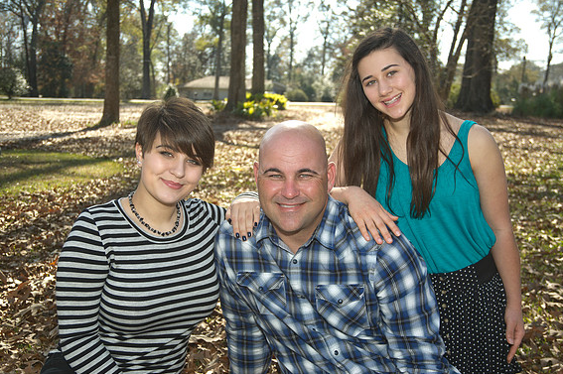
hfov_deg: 45.5
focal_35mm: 43
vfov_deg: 31.1
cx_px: 283
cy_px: 189
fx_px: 672
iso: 100
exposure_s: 1/160
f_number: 6.3
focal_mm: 42
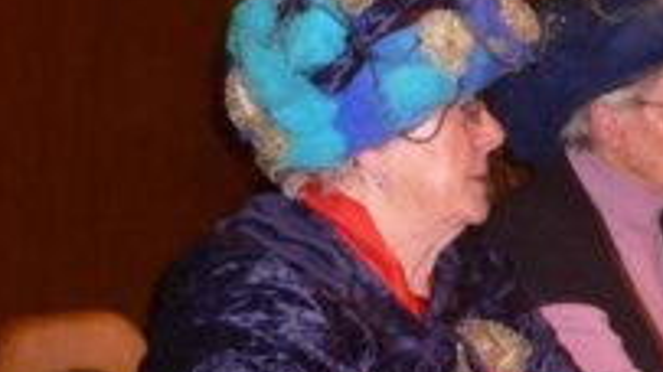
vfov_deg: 16.1
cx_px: 513
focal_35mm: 75
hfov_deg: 27.8
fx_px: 1318
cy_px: 228
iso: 100
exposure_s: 1/8
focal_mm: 5.8
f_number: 2.8
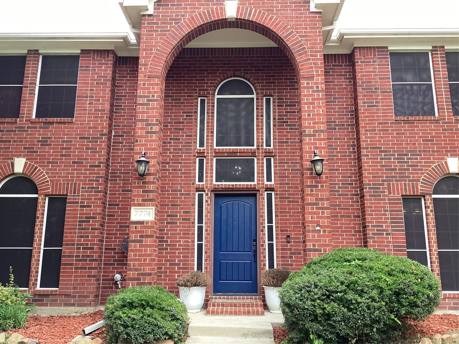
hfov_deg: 58.4
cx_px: 230
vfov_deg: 45.4
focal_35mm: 31
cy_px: 172
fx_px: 411
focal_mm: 3.3
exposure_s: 1/120
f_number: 2.4
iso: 40
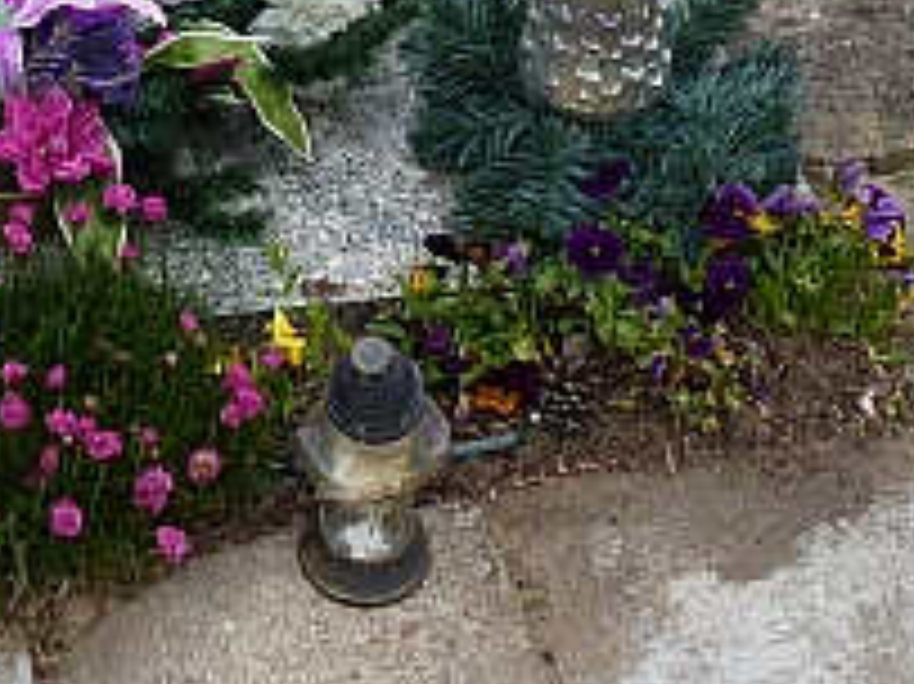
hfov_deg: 24.6
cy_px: -356
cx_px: 329
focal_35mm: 79
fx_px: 2085
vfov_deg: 16.8
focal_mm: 4.5
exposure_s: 1/320
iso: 100
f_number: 4
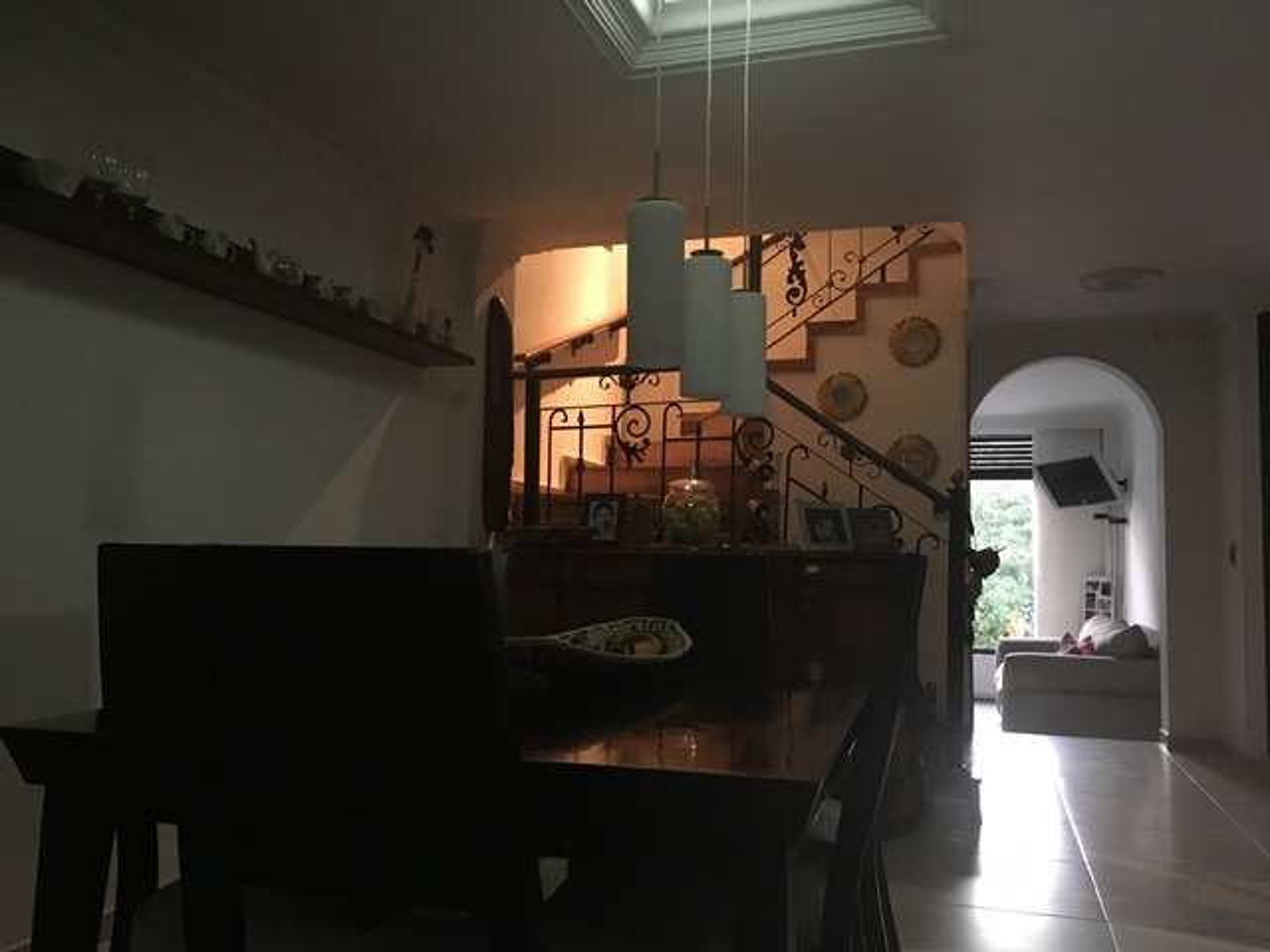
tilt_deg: +2.3
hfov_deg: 61.7
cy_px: 476
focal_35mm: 29
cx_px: 635
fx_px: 1064
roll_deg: -1.4
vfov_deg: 48.2
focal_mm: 4.15
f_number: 2.2
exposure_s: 1/15
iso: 250
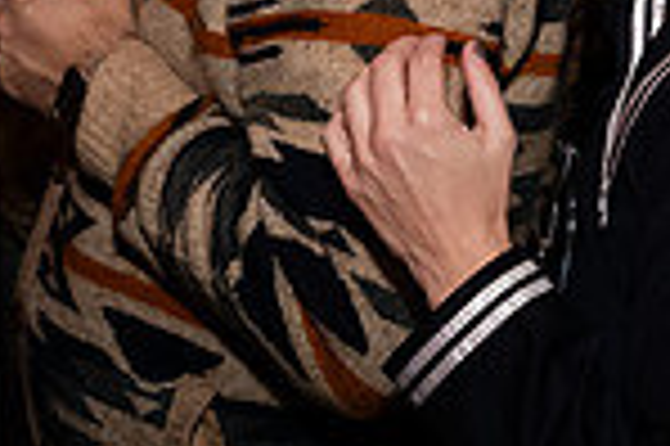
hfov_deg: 17.4
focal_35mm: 116
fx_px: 2156
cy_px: -145
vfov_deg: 11.5
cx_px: 602
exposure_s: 1/100
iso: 3200
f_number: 3.2
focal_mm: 25.5
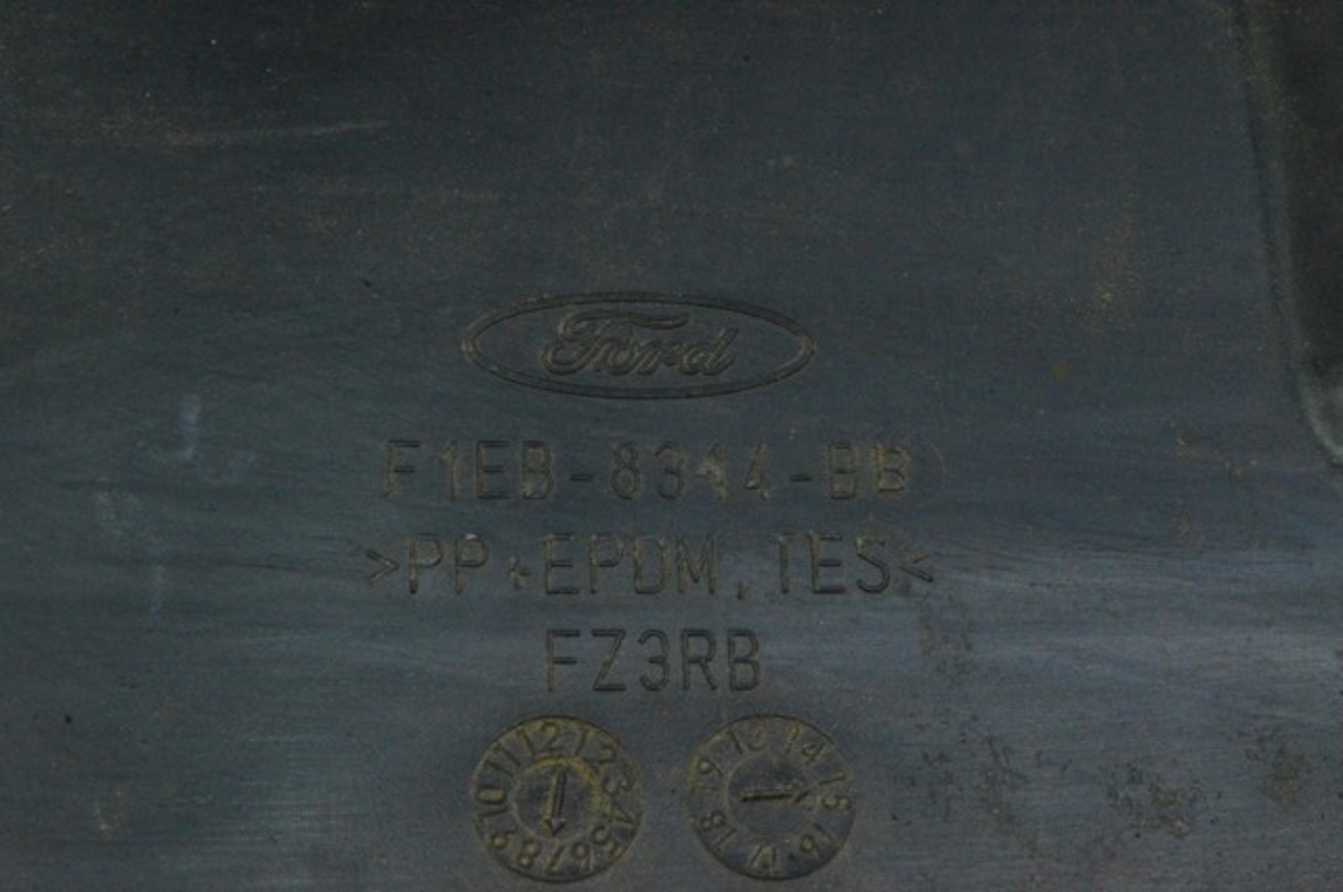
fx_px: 2906
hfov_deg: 26.0
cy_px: 446
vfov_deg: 17.4
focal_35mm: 78
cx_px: 672
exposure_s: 1/25
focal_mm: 52
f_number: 36
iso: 6400
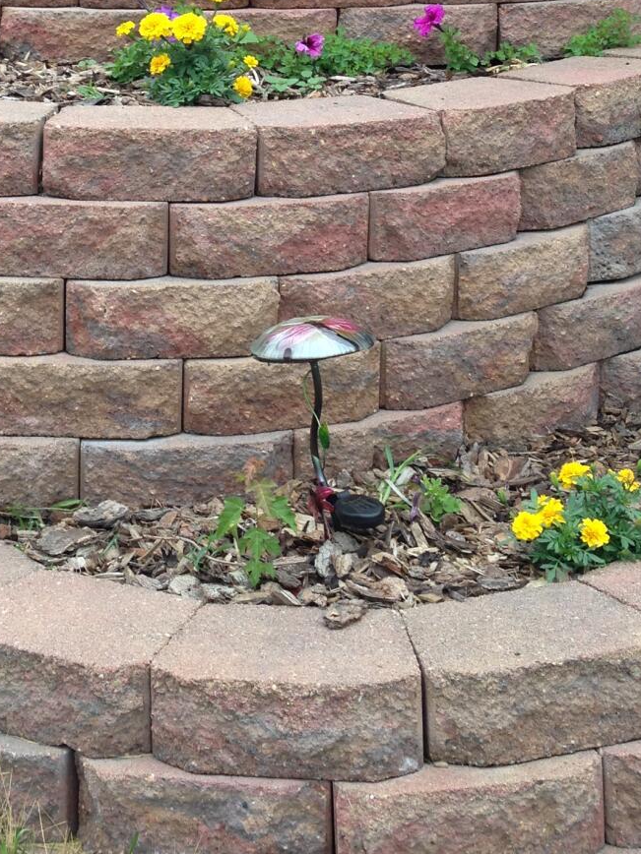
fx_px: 1876
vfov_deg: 24.6
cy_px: 28
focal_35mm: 76
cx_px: 270
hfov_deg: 19.4
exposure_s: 1/294
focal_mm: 4.12
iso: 50
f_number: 2.4
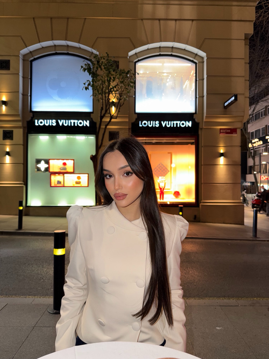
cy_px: 180
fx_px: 249
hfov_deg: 56.8
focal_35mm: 24
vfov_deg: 71.6
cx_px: 134
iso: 100
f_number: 1.78
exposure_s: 1/14
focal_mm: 6.76
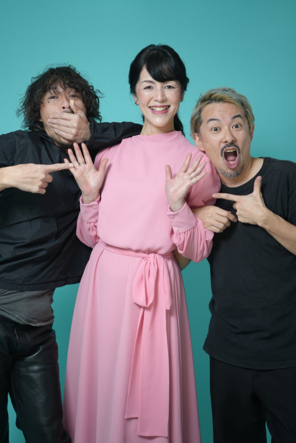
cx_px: 148
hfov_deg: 22.3
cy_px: 222
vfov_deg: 32.9
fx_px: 752
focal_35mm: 61
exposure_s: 1/125
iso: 400
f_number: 5.6
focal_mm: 61
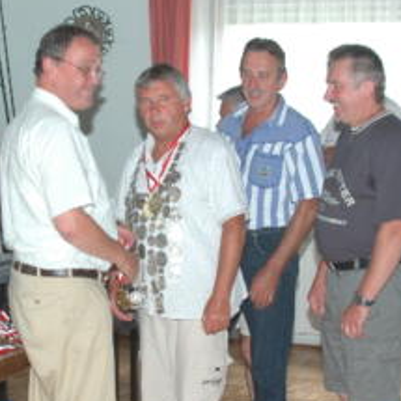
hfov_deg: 20.8
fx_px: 1088
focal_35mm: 83
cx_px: 151
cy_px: 213
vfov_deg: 20.9
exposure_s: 1/60
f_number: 4
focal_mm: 28
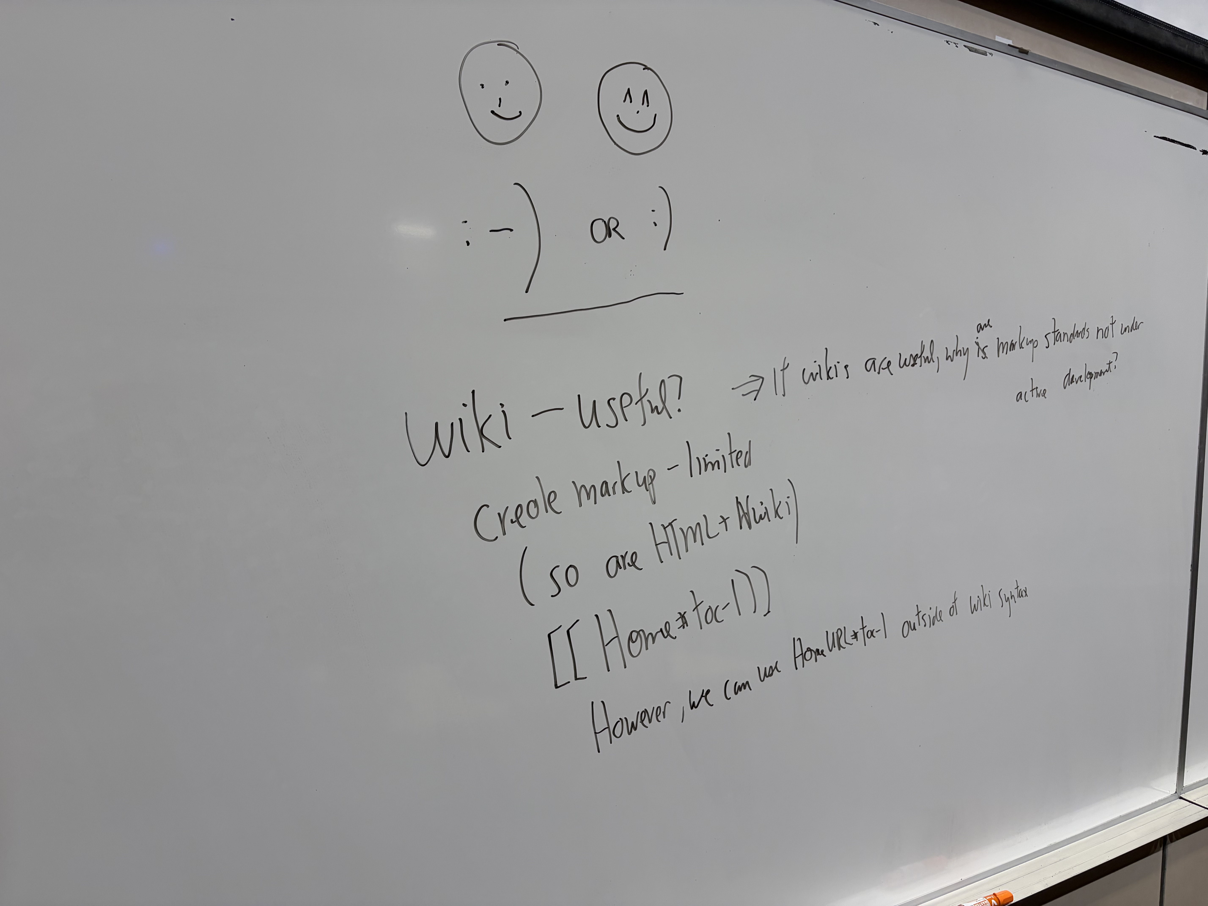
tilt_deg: -3.7
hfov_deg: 67.3
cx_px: 604
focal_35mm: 26
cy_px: 453
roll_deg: -0.8
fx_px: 907
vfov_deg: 53.1
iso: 80
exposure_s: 1/120
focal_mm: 5.96
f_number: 1.6
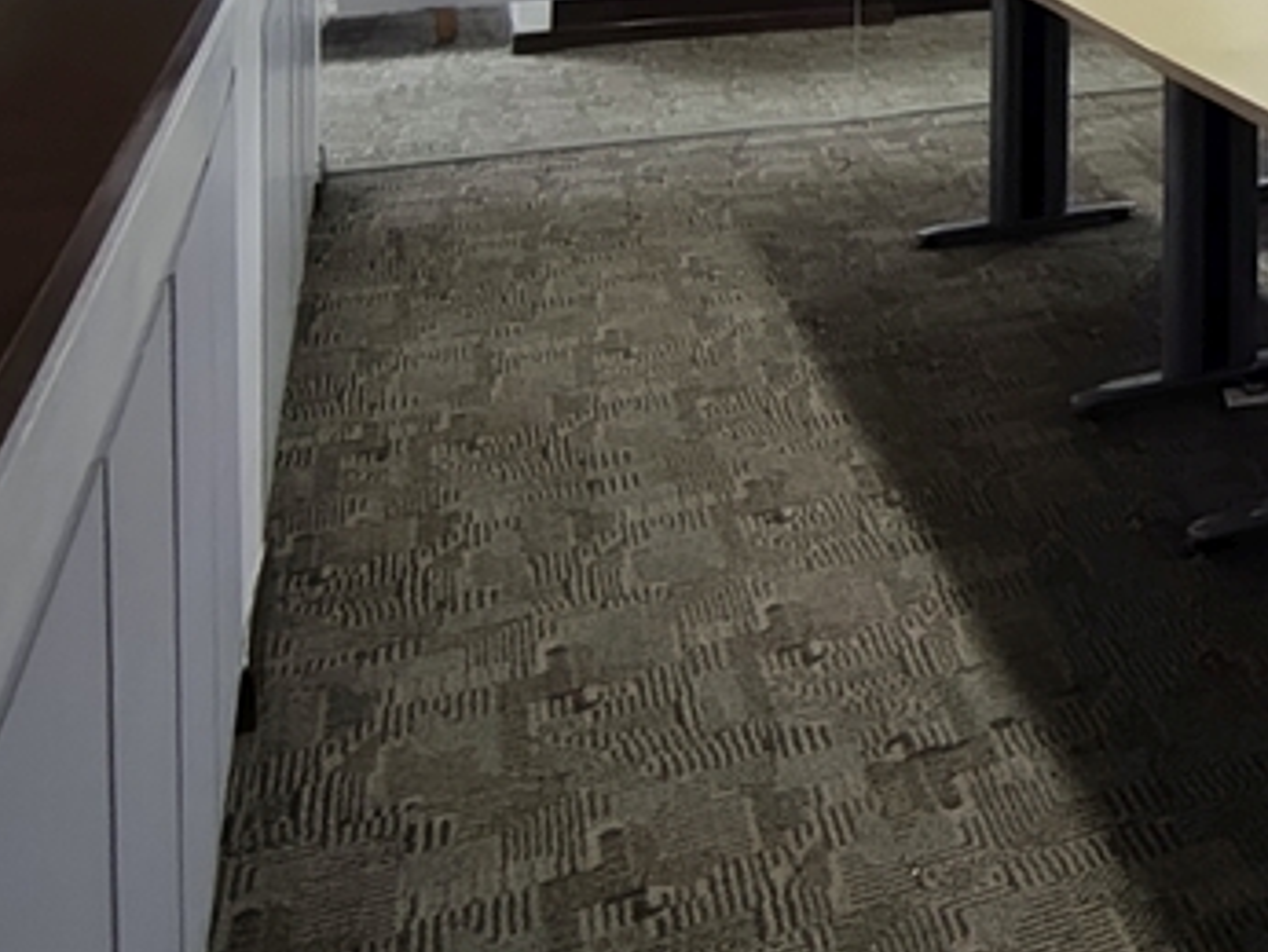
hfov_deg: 28.3
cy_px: -280
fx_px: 1906
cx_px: 1752
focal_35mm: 52
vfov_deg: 24.5
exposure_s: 1/12.5
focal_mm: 1.65
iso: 320
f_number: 2.2
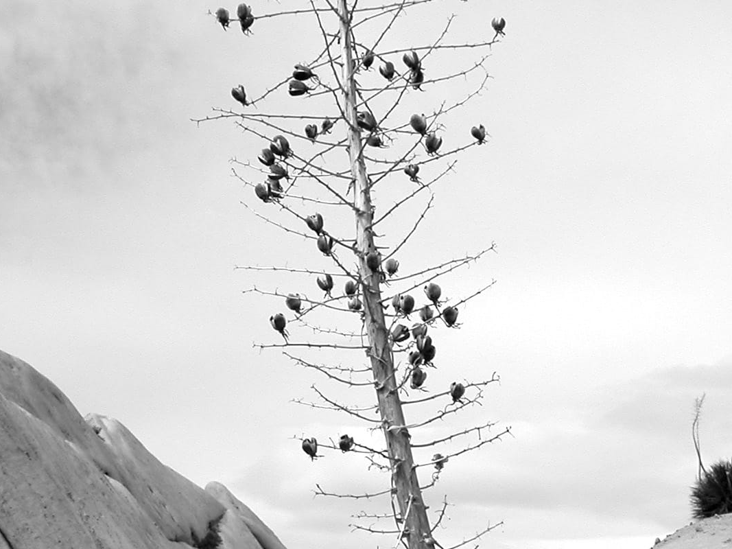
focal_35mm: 84
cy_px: 340
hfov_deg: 23.3
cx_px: 298
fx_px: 1776
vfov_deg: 17.5
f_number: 4
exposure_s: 1/2000
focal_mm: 8.9
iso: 100
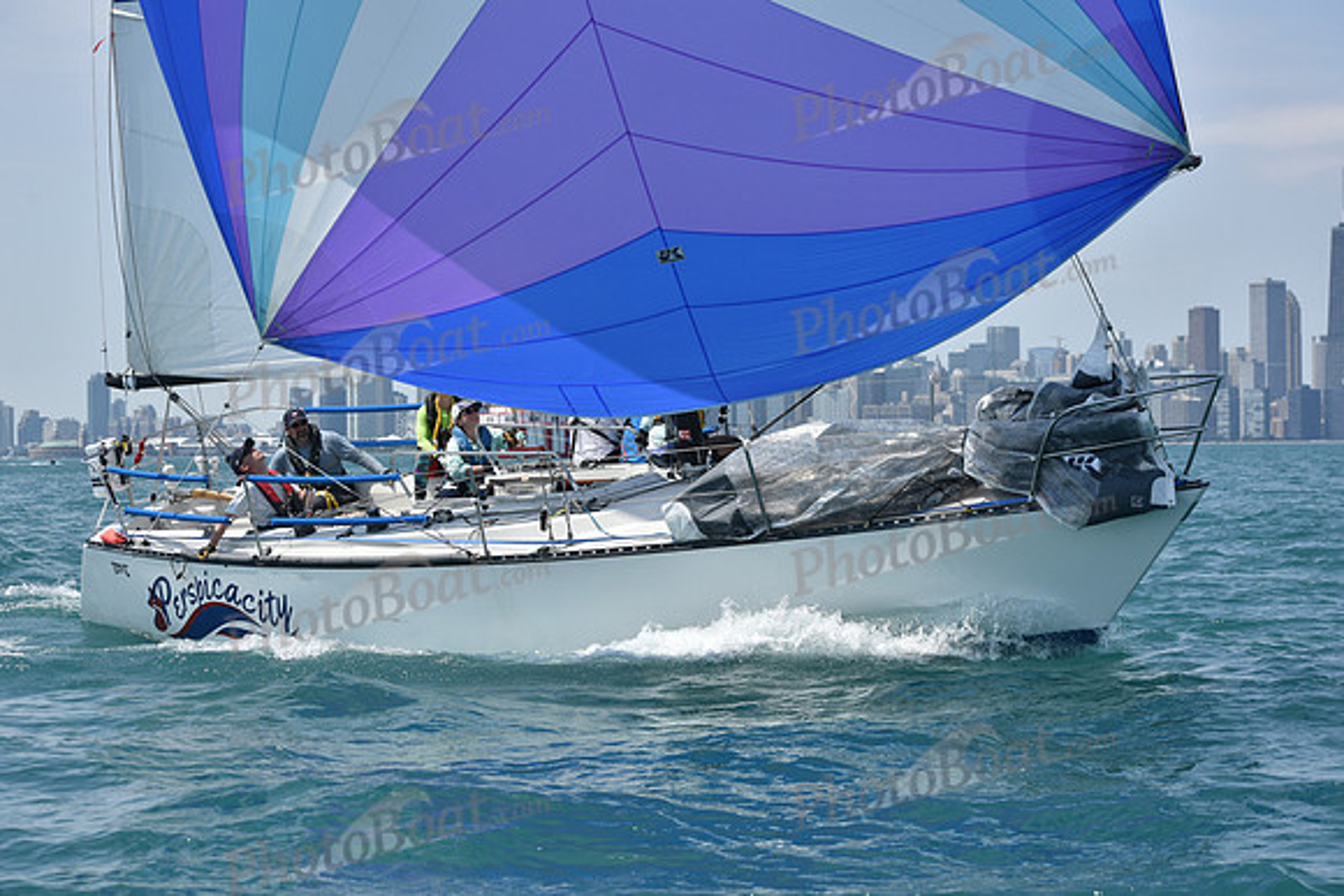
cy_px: 448
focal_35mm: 90
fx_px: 3361
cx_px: 672
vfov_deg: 15.2
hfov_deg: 22.6
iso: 250
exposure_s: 1/1250
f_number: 8
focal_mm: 90
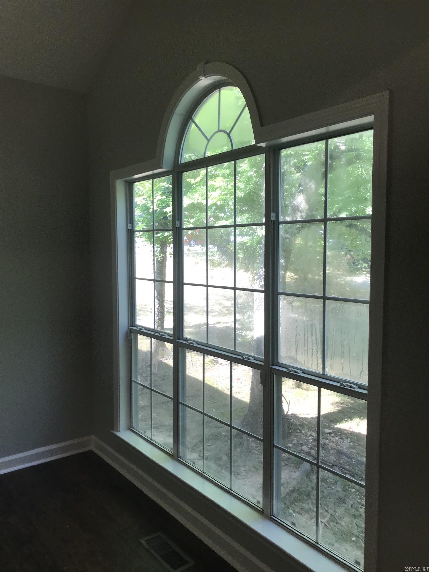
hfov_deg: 49.7
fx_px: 463
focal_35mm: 28
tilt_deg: -2.1
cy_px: 286
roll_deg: -2.6
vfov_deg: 63.4
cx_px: 214
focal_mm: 3.99
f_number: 1.8
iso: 32
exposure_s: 1/120
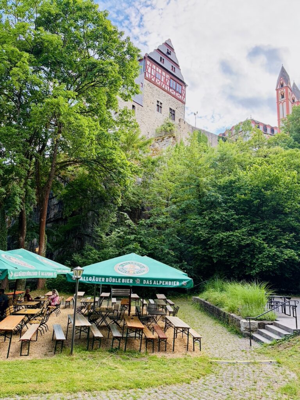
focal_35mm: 26
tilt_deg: +12.6
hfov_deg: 53.1
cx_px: 150
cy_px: 200
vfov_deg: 67.3
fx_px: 300
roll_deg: -1.2
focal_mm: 5.96
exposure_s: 1/302
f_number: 1.6
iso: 40
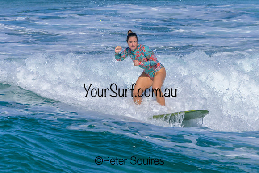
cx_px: 114
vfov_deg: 1.4
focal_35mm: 958
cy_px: 80
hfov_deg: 2.2
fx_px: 6897
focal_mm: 700
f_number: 11
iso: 500
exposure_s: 1/2000
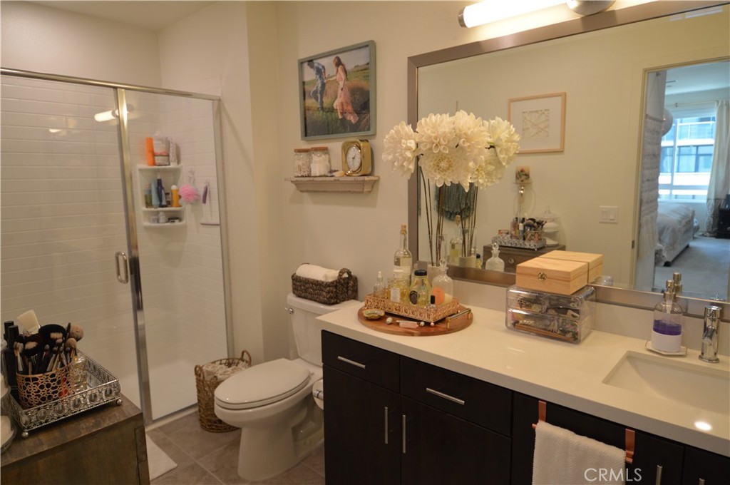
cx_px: 365
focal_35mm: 21
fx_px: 425
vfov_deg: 59.4
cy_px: 242
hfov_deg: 81.3
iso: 450
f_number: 4
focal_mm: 14
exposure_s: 1/60
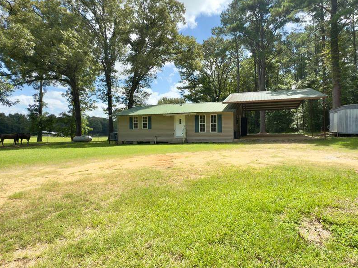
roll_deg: +0.3
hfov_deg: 87.3
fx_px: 186
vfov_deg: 71.5
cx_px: 202
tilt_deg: +0.6
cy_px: 125
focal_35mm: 18
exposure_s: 1/593
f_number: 2.2
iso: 16
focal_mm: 2.22
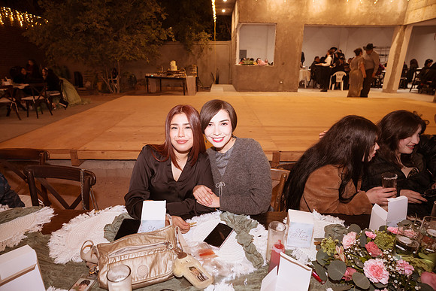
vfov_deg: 62.0
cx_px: 218
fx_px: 242
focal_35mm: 20
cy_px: 146
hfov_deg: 84.0
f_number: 4.5
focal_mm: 20
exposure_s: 1/30
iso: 1600
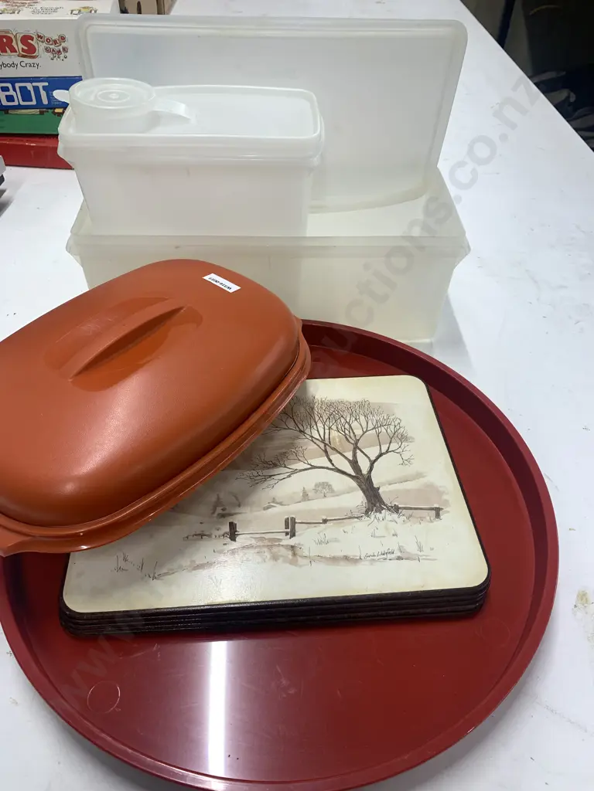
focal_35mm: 26
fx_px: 595
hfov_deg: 53.1
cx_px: 297
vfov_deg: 67.3
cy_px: 396
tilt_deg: -44.9
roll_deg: -2.1
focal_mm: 4.25
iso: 80
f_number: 1.8
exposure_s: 1/100
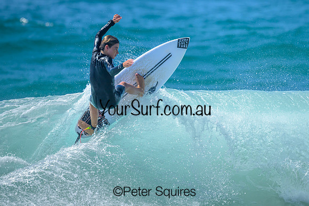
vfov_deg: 1.3
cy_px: 79
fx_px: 9442
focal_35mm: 1100
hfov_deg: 1.9
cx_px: 192
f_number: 6.3
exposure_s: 1/2500
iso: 250
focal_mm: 800
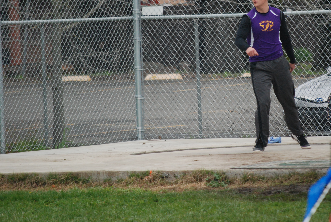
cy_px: 64
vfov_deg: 3.2
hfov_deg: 4.8
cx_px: 219
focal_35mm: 428
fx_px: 3940
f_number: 5.6
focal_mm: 200
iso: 1000
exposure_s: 1/500
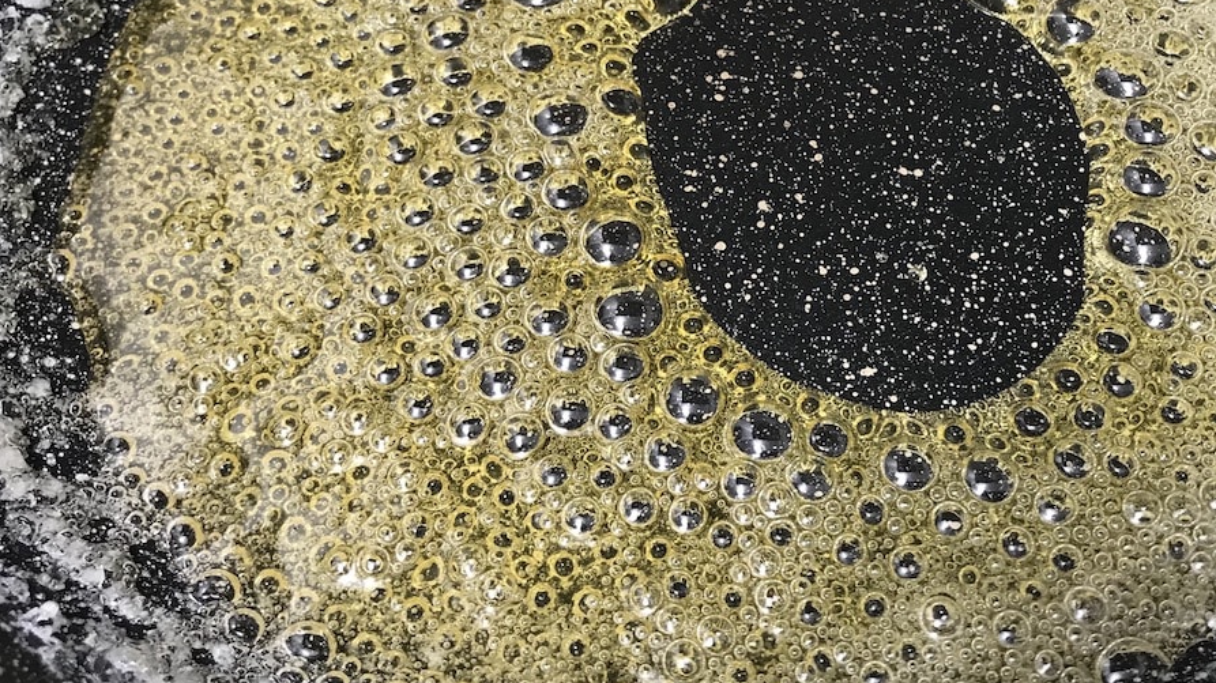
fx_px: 1322
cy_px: 230
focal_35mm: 41
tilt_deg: -55.2
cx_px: 727
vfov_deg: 28.8
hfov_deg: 49.1
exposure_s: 1/17
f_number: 1.8
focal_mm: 3.99
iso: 40
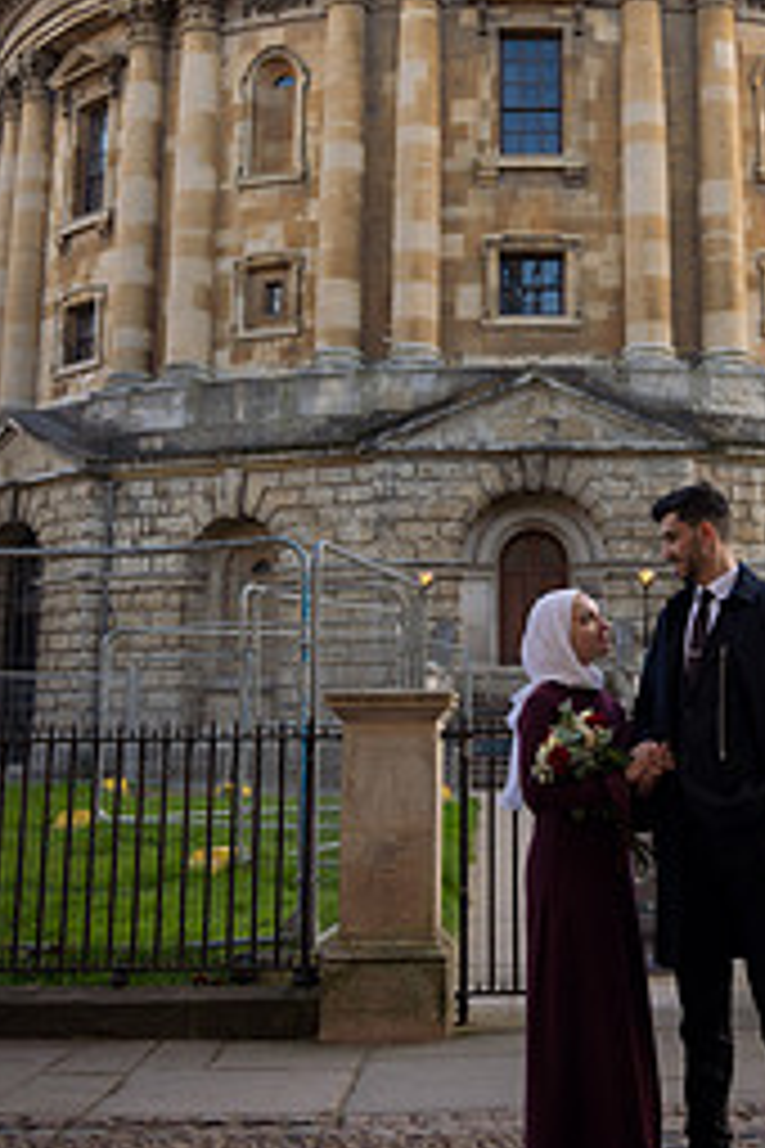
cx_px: 567
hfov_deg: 25.7
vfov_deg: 37.4
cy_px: 311
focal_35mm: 52
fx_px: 1657
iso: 100
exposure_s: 1/250
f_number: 4
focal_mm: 29.5
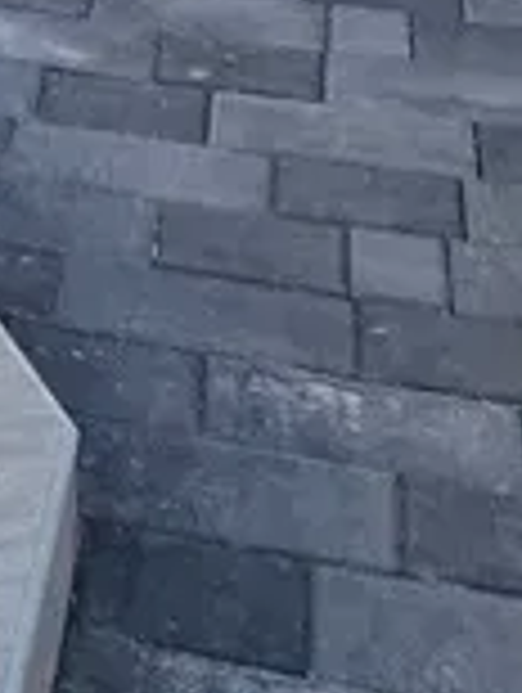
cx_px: -968
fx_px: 3188
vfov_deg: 10.8
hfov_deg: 8.2
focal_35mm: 159
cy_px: -907
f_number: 1.8
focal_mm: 6.4
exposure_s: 1/100
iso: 200
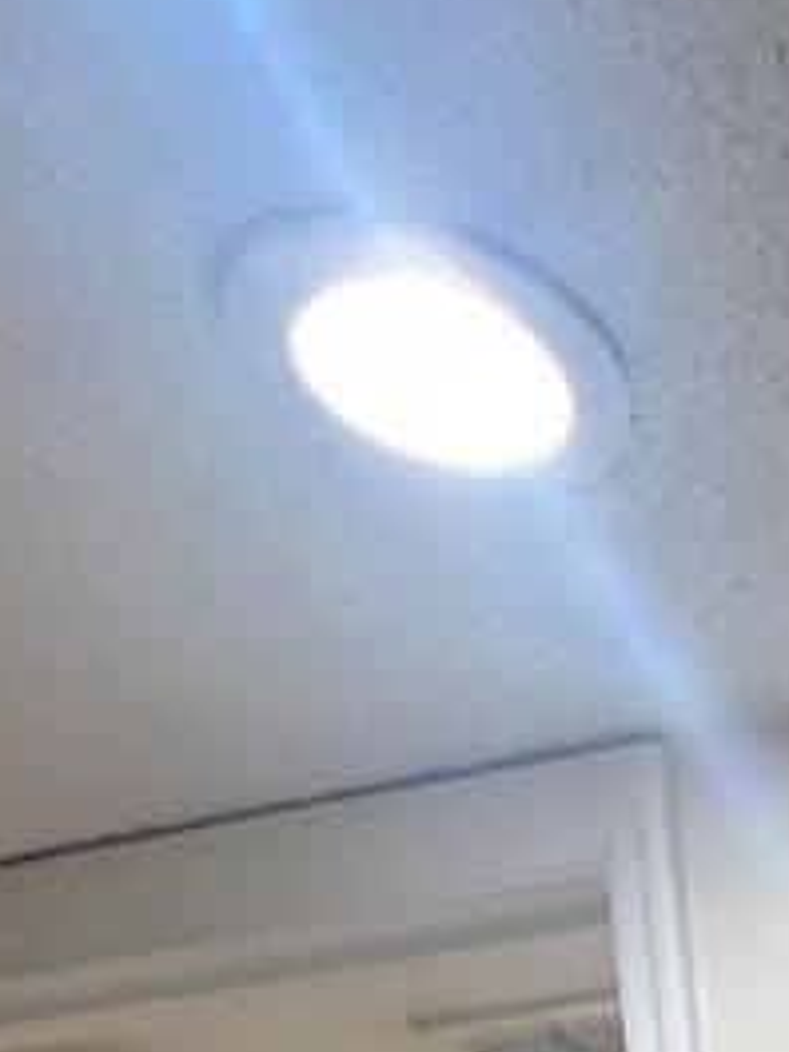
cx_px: 1371
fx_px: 1793
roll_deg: +2.7
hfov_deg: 19.4
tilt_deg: -14.6
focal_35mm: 59
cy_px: 2327
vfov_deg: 17.0
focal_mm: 1.57
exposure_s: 1/60
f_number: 1.8
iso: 160
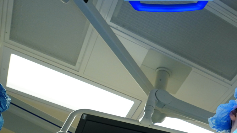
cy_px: 118
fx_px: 302
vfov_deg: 24.3
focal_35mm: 48
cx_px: 234
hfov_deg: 38.3
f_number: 4.5
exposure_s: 1/500
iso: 1600
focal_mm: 18
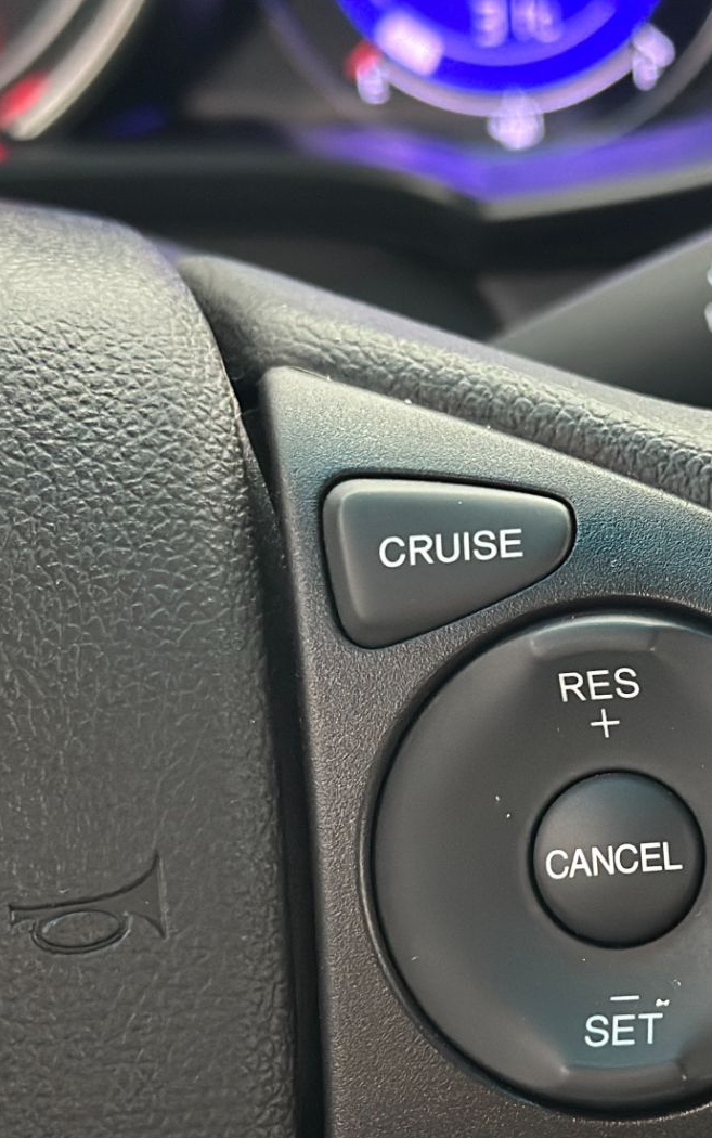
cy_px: 738
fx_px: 2885
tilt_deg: -30.0
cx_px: 620
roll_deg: +0.4
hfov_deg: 14.0
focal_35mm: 93
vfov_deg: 22.2
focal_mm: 6.86
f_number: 1.78
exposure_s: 1/30
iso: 640
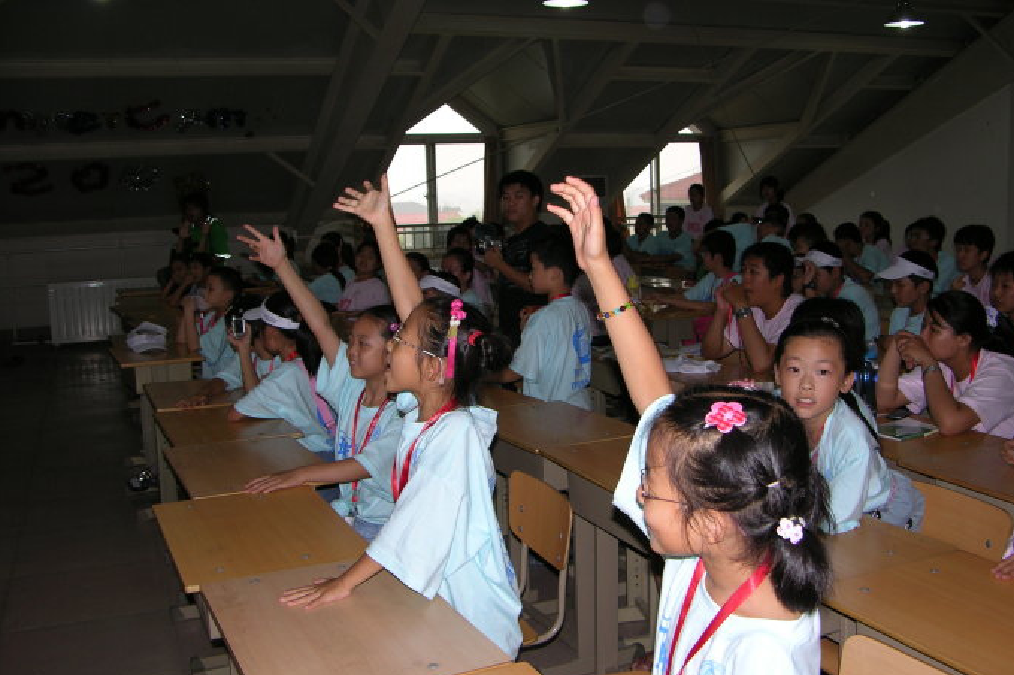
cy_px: 338
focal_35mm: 37
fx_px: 1042
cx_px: 512
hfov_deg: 51.9
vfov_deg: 35.9
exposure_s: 1/60.1
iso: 50
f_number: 2.8
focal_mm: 8.9
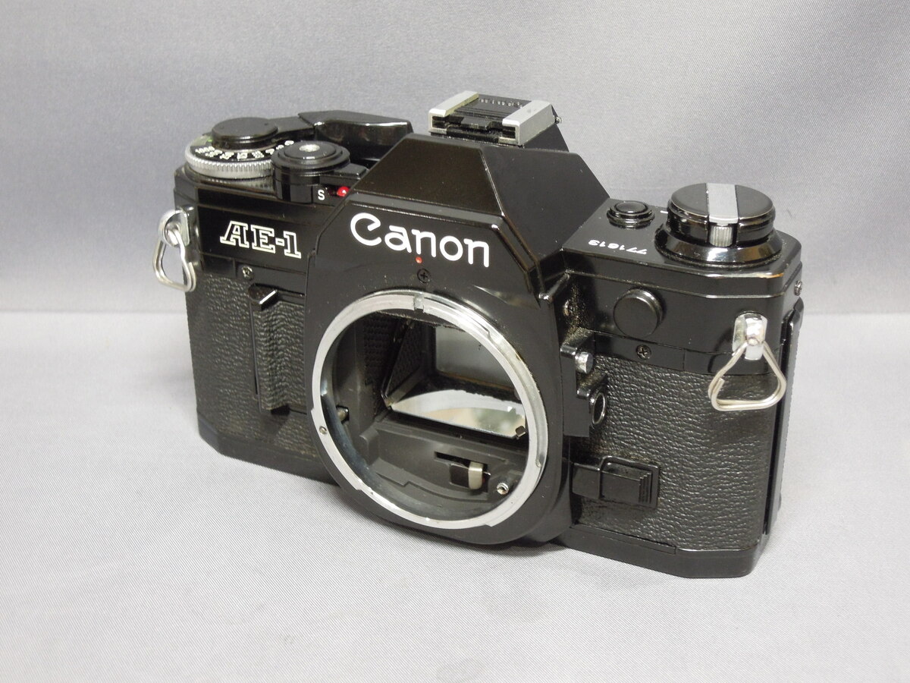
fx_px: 1446
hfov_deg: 34.9
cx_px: 455
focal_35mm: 55
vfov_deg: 26.6
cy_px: 342
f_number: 4
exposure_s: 1/15
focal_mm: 9.9
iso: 450
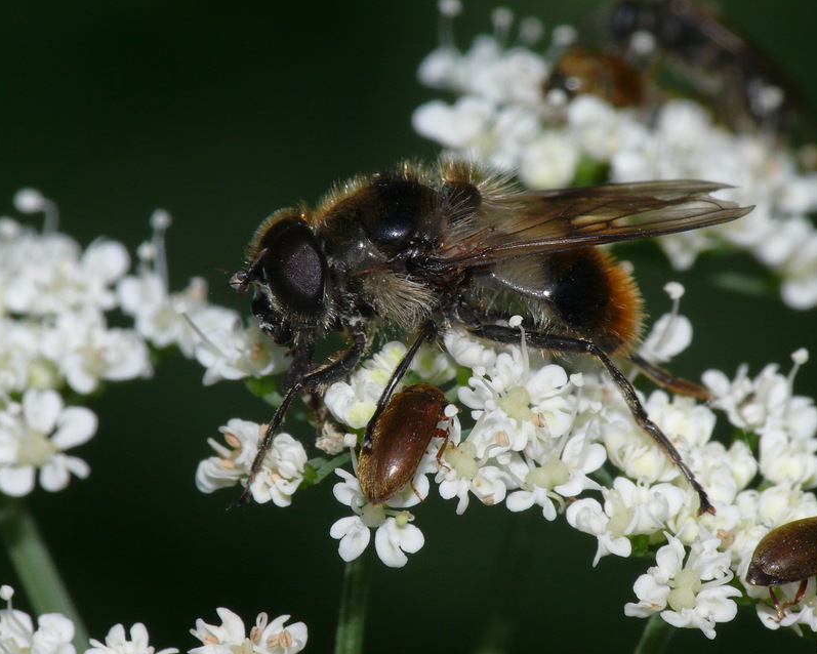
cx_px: 432
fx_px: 7401
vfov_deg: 5.1
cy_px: 327
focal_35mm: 306
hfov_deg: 6.3
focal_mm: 61.9
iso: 200
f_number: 11
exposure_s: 1/250
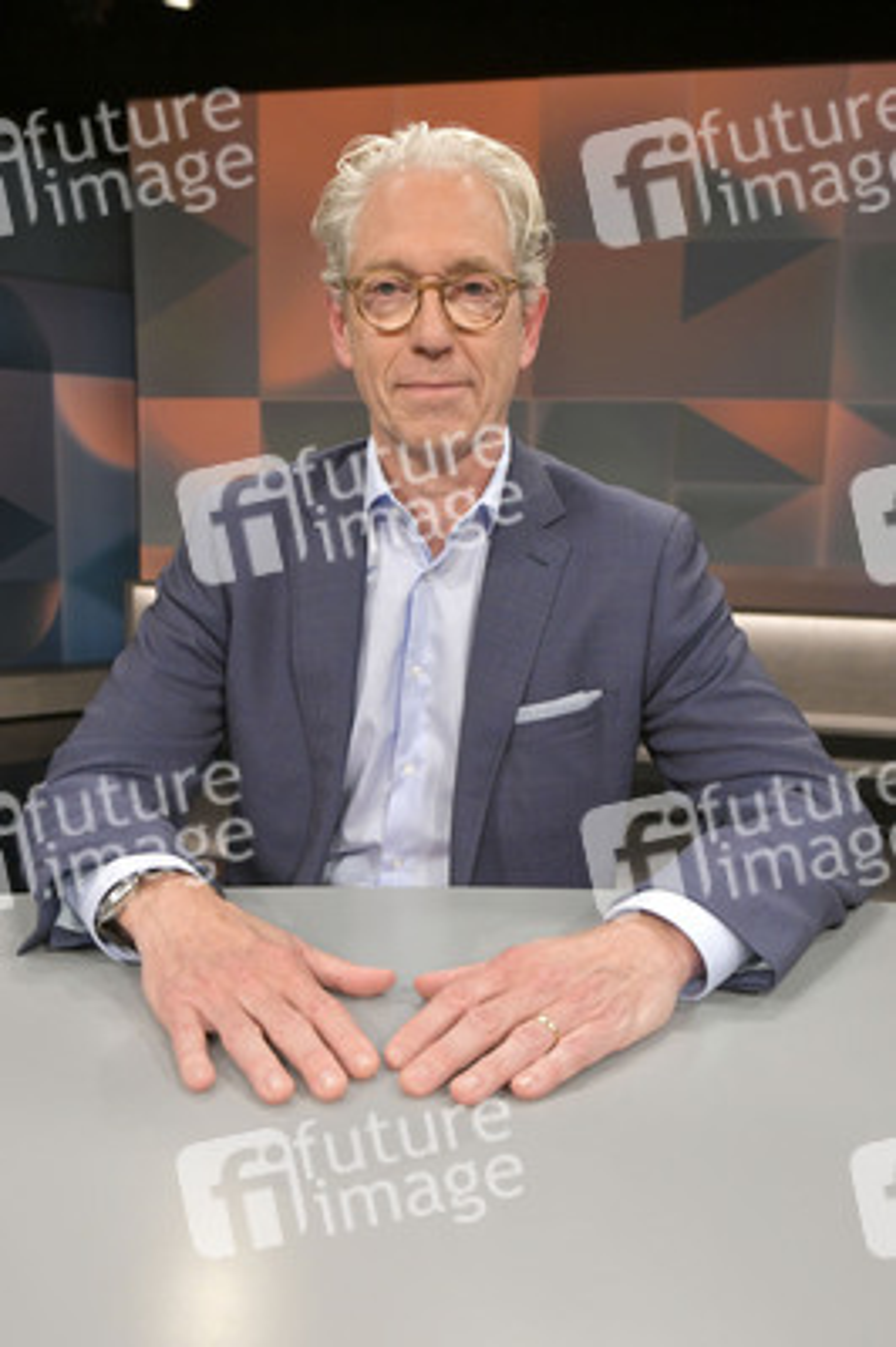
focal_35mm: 27
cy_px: 674
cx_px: 448
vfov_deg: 67.4
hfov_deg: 47.9
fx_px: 1010
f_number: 6.3
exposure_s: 1/200
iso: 2500
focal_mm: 27
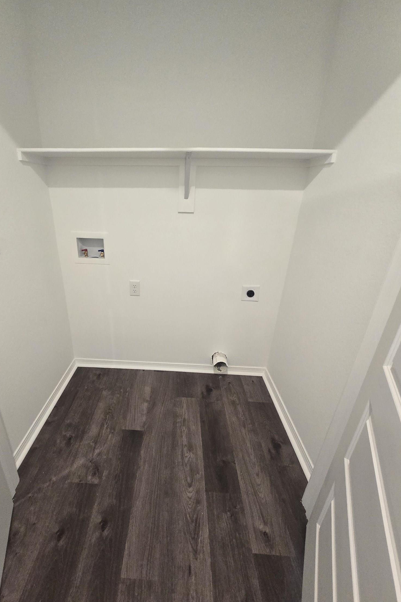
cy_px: 297
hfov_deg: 80.6
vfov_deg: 104.3
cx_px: 170
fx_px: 234
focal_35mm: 14
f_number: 2.2
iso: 250
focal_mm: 2.2
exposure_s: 1/60
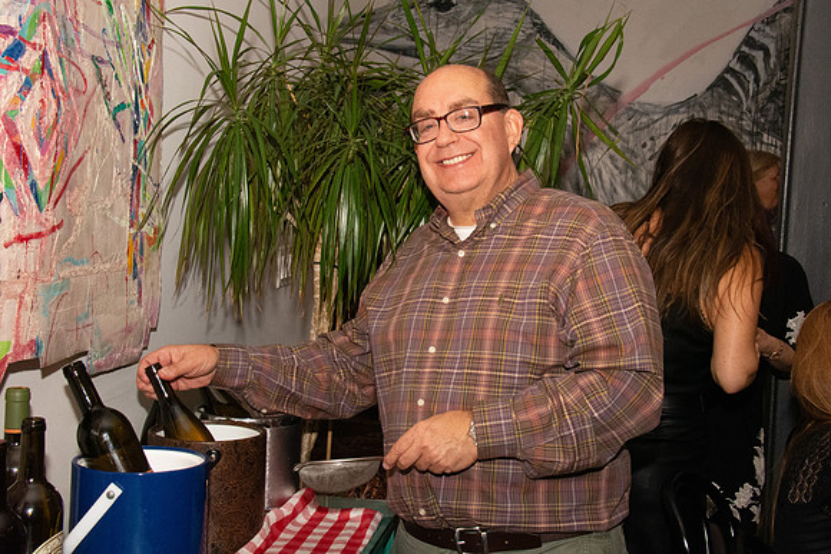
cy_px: 277
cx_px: 416
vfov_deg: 25.8
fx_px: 1212
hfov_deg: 37.8
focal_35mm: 52
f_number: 14
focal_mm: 35
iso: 5000
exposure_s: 1/160
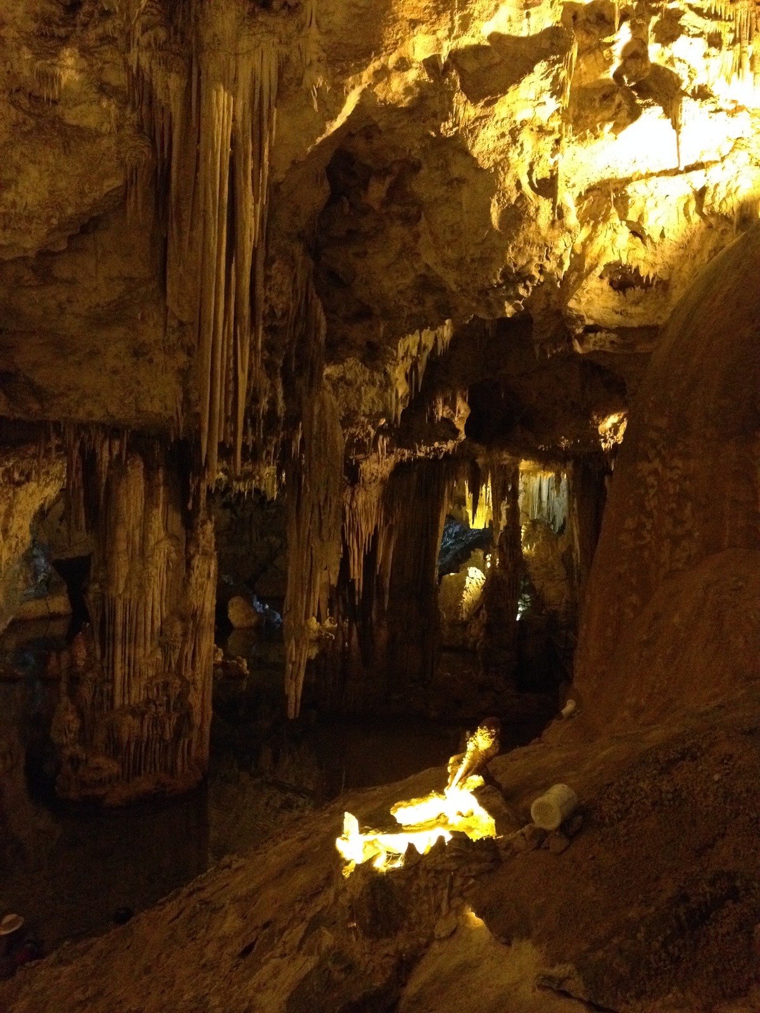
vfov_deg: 52.6
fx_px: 1025
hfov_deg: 40.7
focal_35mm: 35
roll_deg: +0.1
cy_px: 506
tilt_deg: -1.2
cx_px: 380
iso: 800
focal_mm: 4.28
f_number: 2.4
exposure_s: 1/15
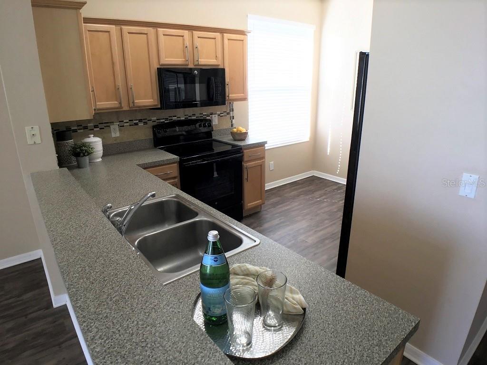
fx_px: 436
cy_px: 182
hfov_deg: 58.4
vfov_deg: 45.4
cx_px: 244
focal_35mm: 31
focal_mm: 3.3
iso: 32
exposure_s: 1/30
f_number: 2.4
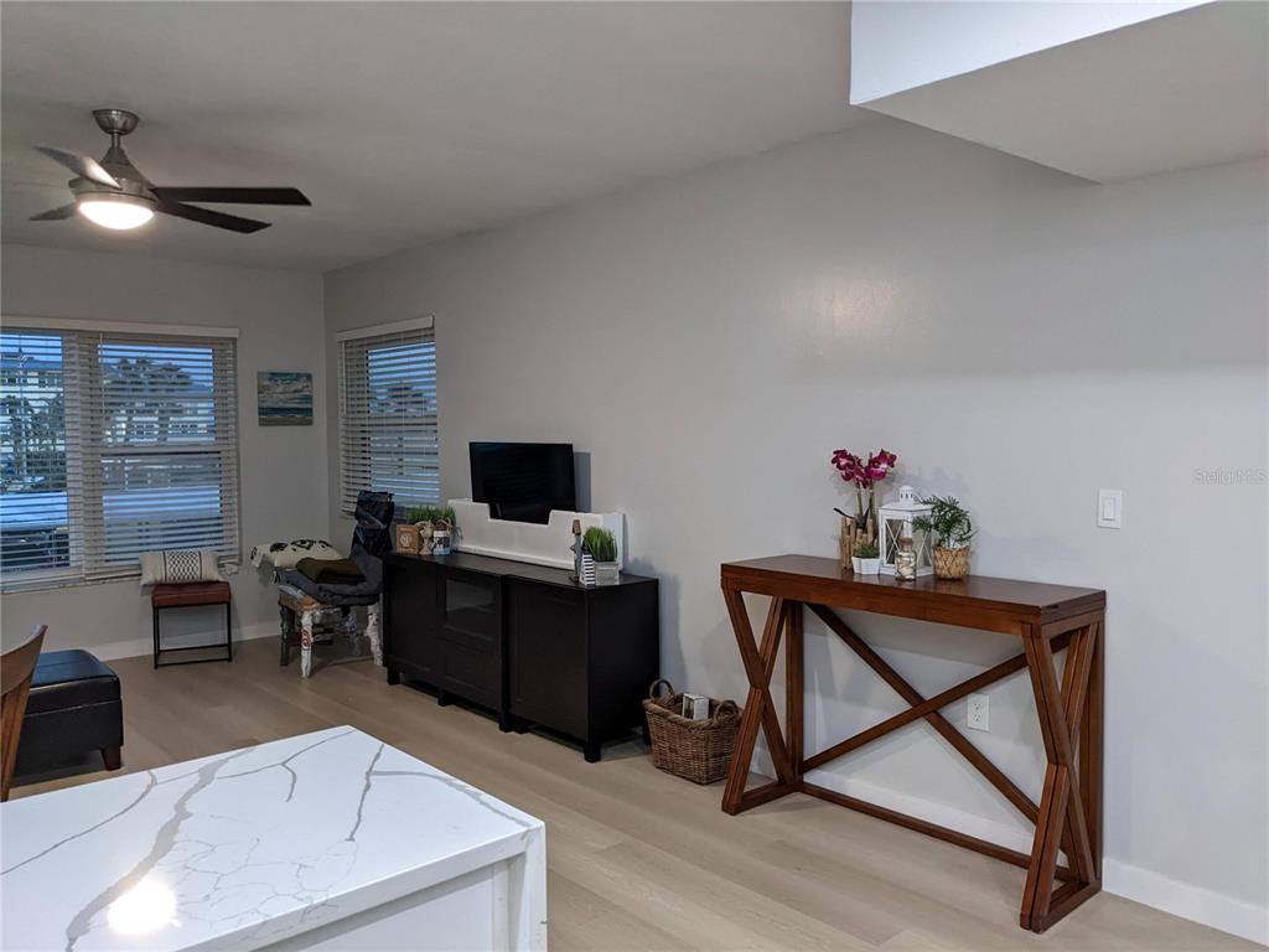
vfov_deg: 51.4
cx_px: 634
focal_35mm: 27
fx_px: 990
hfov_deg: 65.3
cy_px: 476
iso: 448
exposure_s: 1/120
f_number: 1.73
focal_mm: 4.38
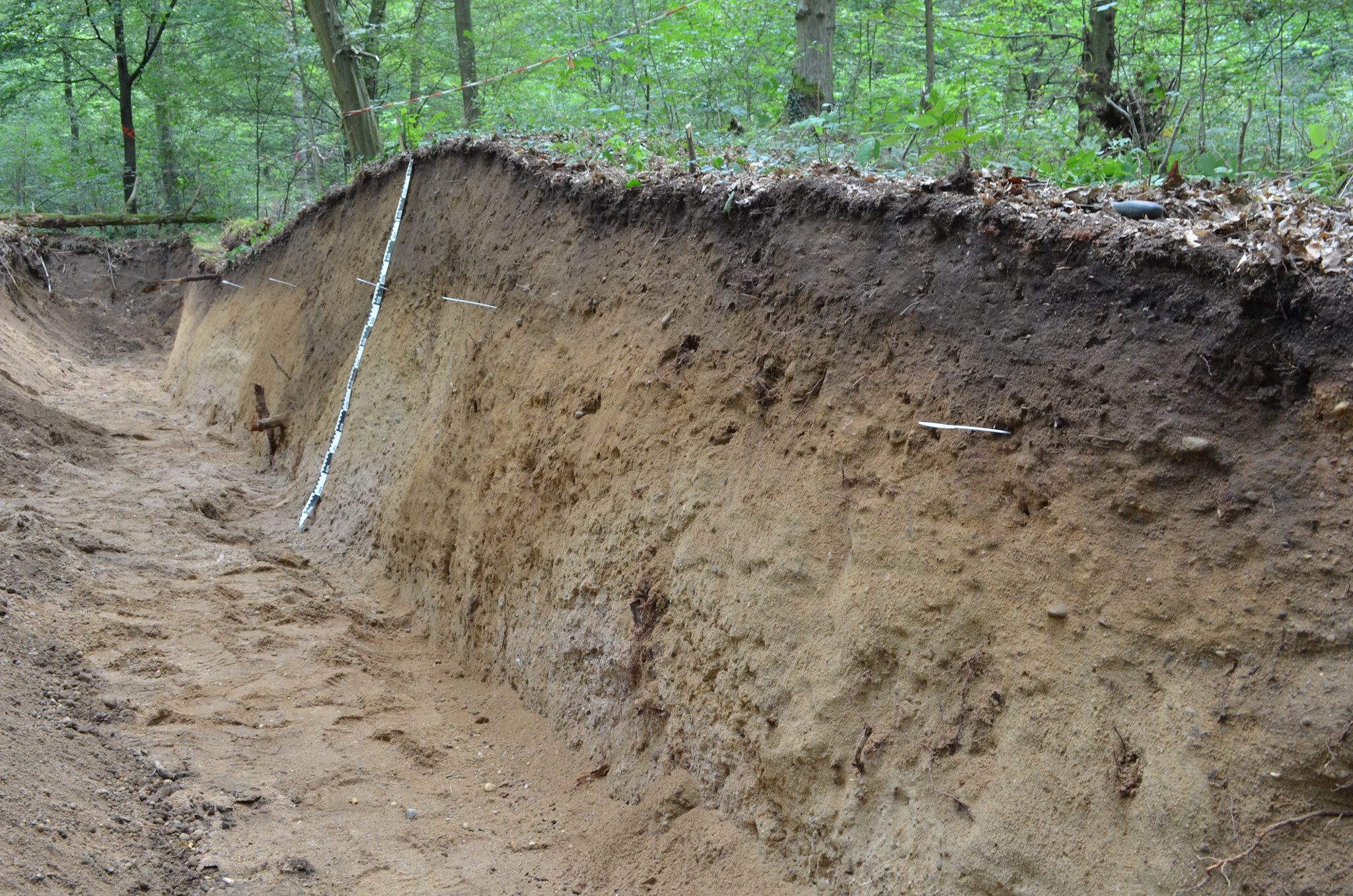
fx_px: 1238
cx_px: 676
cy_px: 448
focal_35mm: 33
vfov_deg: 39.8
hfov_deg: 57.3
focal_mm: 22
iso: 200
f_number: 13
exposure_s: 1/3
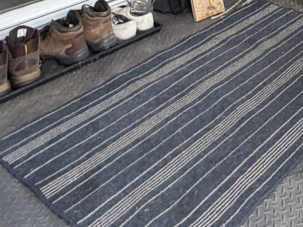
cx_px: 369
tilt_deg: -3.9
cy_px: -190
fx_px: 473
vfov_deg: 19.5
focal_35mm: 54
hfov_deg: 30.0
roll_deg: -0.8
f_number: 2.2
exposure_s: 1/121
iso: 250
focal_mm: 2.22
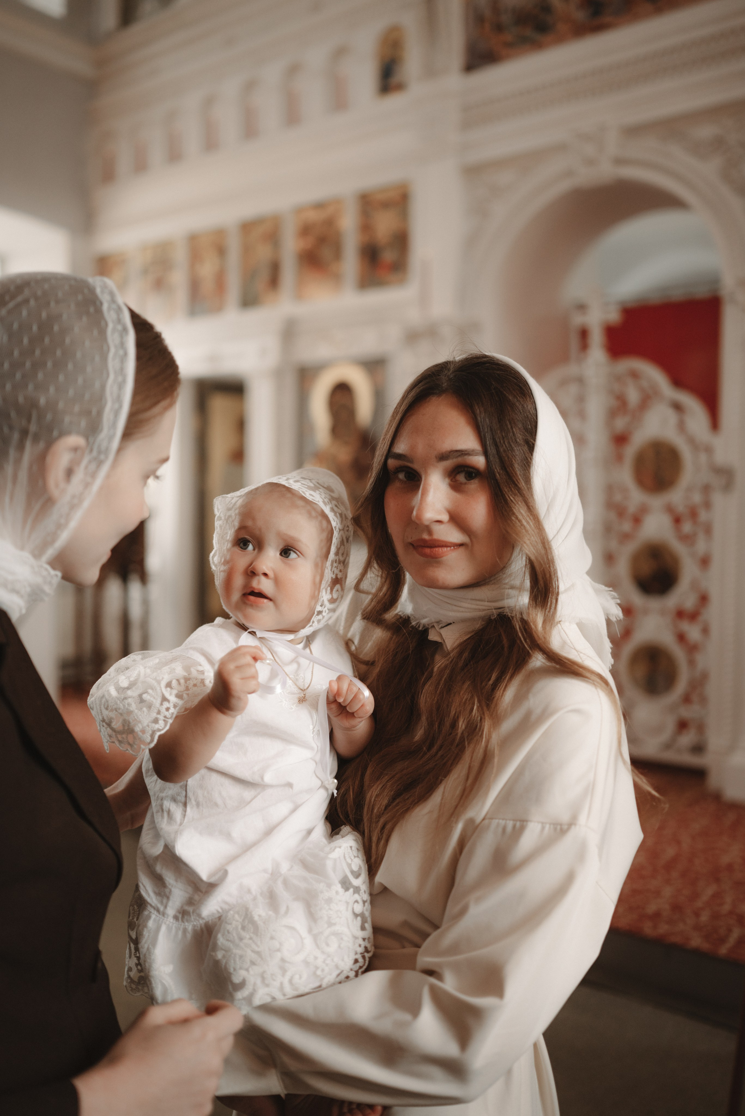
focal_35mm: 35
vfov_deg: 54.4
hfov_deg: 37.9
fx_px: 1085
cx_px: 372
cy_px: 558
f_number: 1.8
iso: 500
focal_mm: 35
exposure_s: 1/320
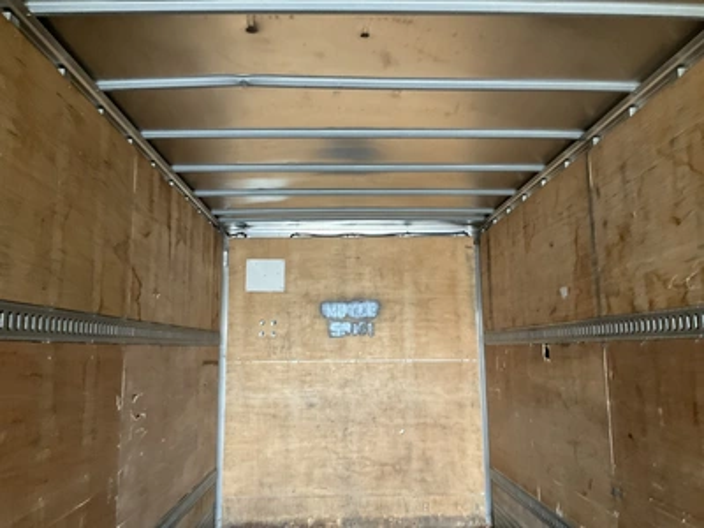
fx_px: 590
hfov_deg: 61.7
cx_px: 352
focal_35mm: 29
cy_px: 264
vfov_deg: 48.2
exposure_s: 1/49
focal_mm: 3
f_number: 1.8
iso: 320
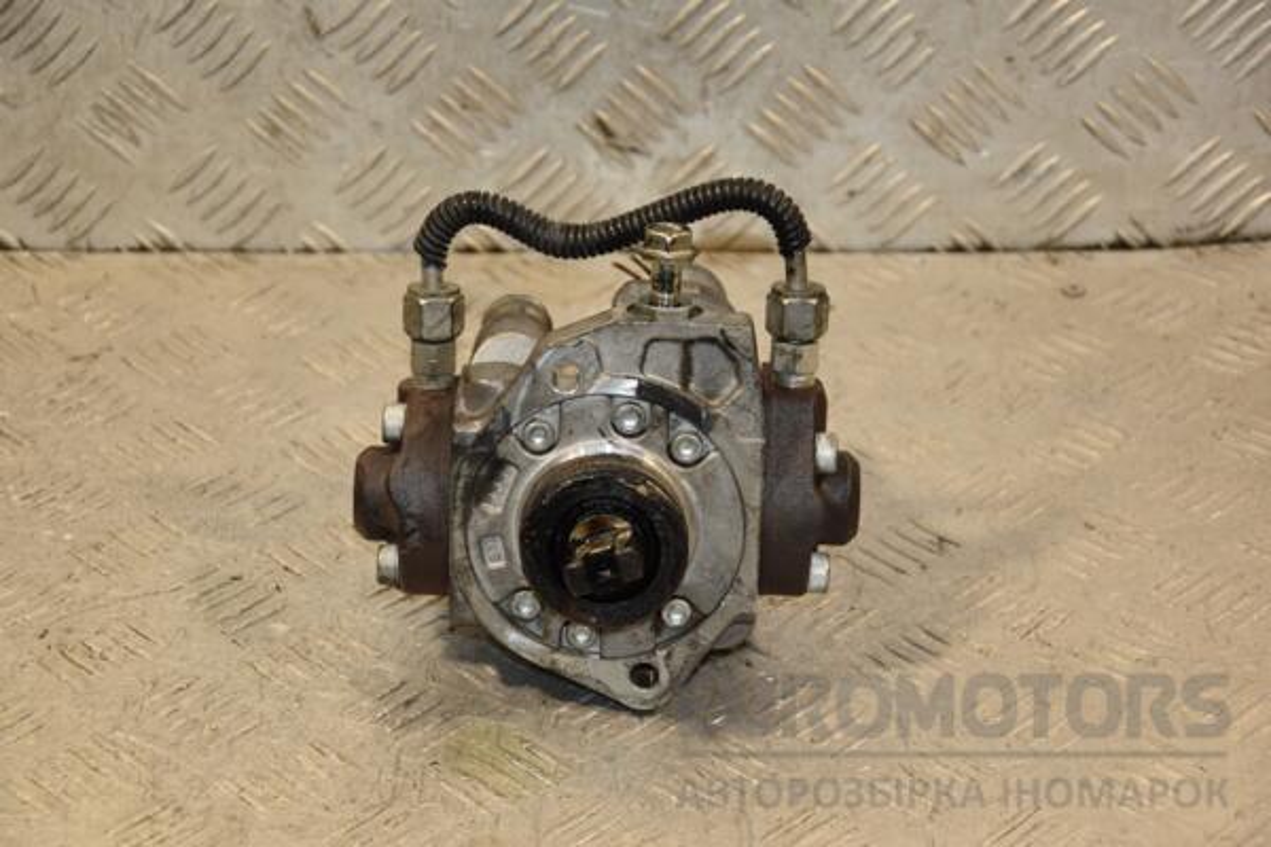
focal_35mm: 99
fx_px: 3495
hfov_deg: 20.6
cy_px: 424
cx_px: 636
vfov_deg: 13.8
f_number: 5.3
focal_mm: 66
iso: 800
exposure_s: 1/125
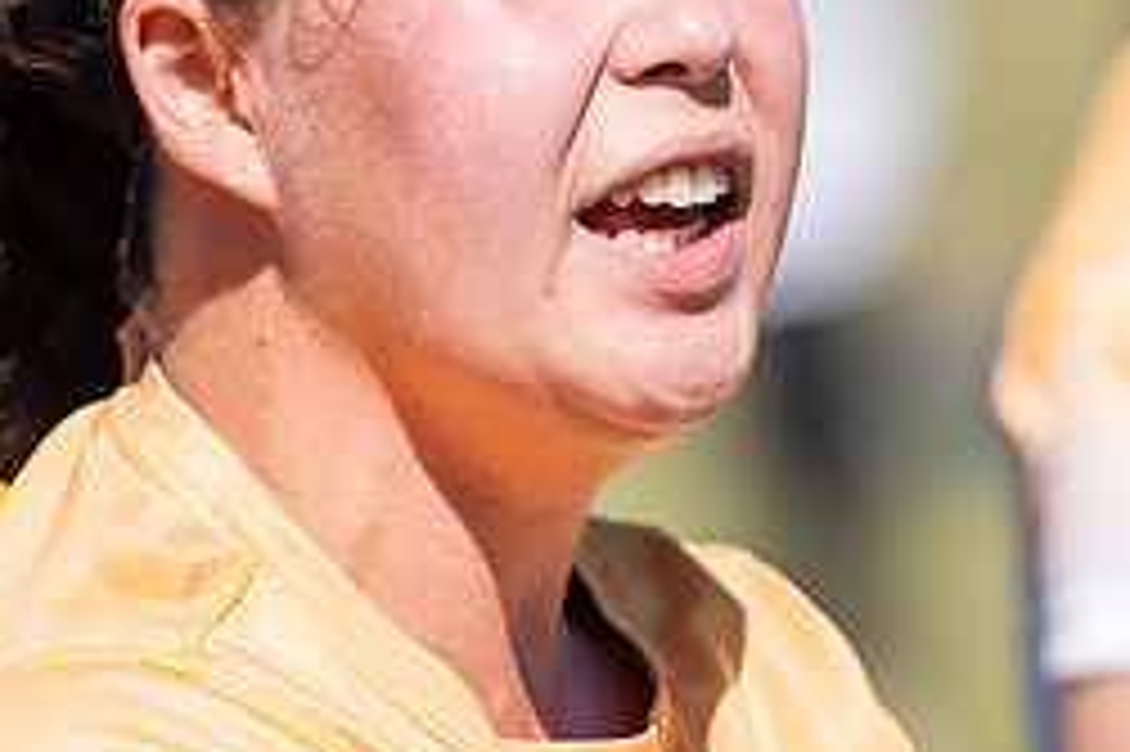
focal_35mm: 694
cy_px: 317
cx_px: 653
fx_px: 21769
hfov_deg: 3.0
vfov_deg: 2.0
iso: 100
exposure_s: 1/3200
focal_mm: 200
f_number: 2.8
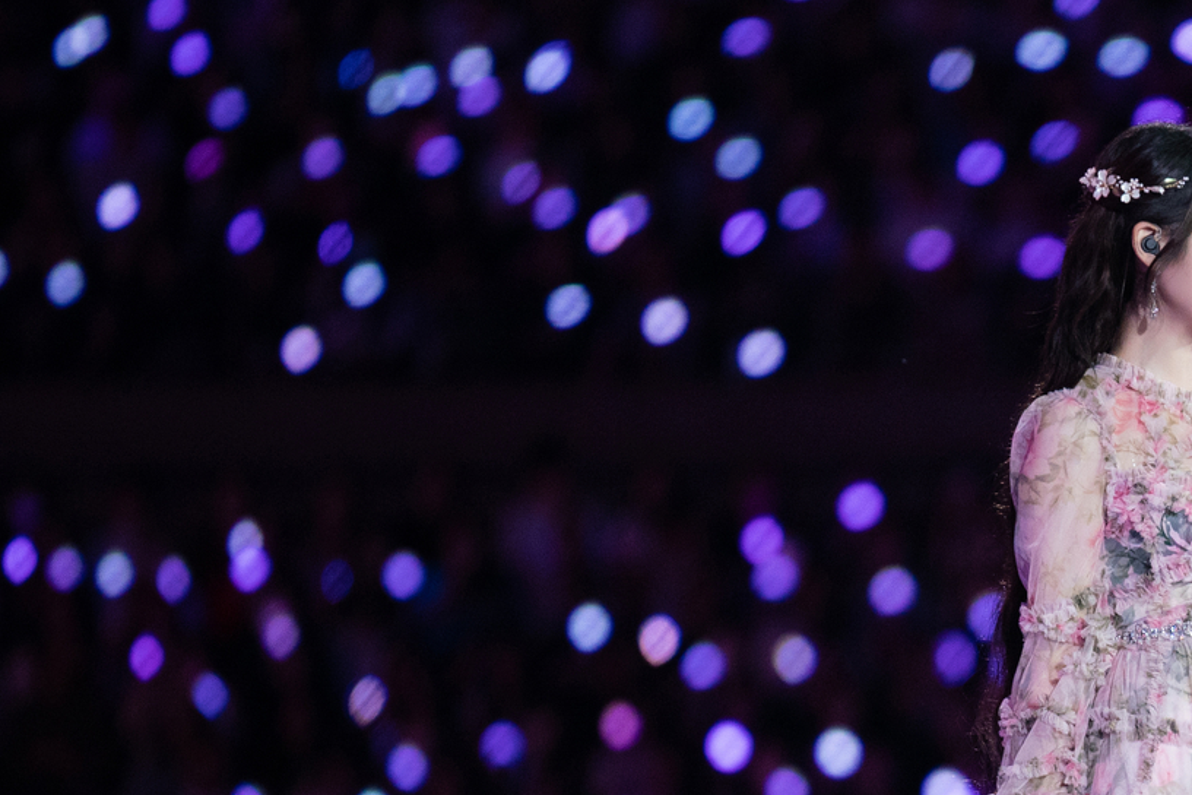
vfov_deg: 2.8
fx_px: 16455
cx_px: 1383
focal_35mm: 497
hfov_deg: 4.1
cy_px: 688
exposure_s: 1/800
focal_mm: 198
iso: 1600
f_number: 2.8
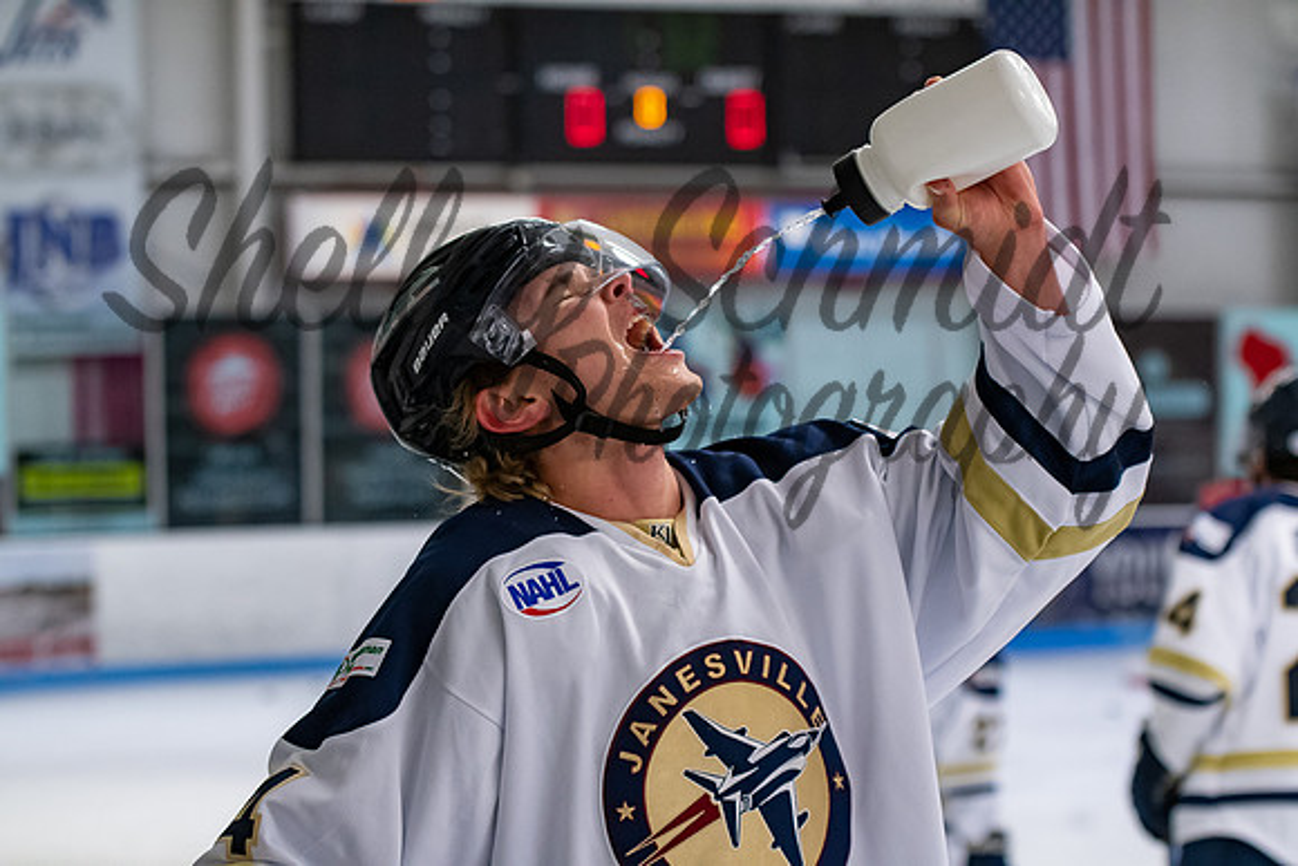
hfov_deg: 19.5
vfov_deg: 13.0
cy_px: 433
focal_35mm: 105
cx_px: 649
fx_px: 3787
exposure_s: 1/800
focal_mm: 70
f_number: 3.2
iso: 2000
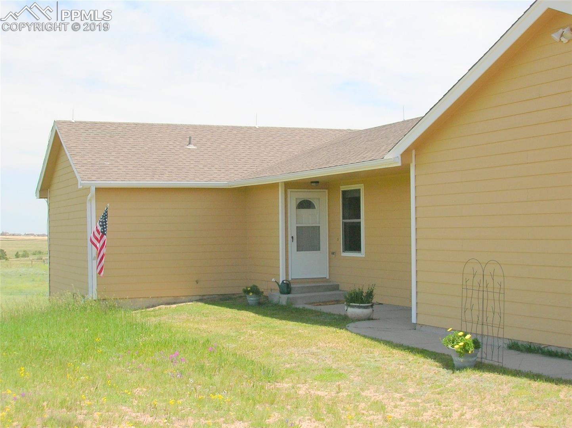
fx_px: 826
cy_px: 214
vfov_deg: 29.1
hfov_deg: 38.2
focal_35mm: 50
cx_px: 286
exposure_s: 1/299
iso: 50
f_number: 5.6
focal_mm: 8.4
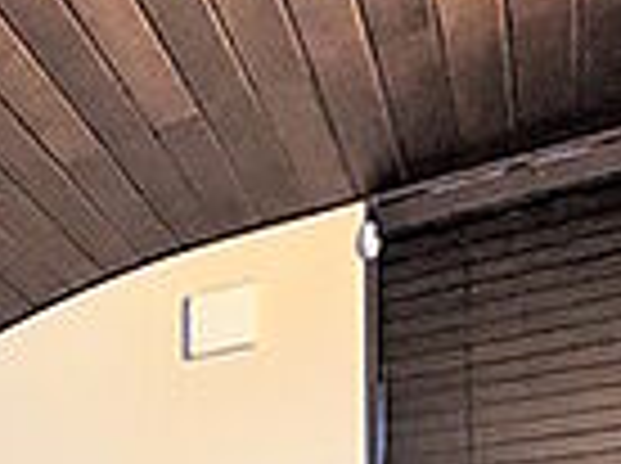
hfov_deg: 23.2
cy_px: 730
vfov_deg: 20.1
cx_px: -387
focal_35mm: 61
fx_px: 1092
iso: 102
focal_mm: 1.83
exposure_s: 1/25
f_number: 2.2
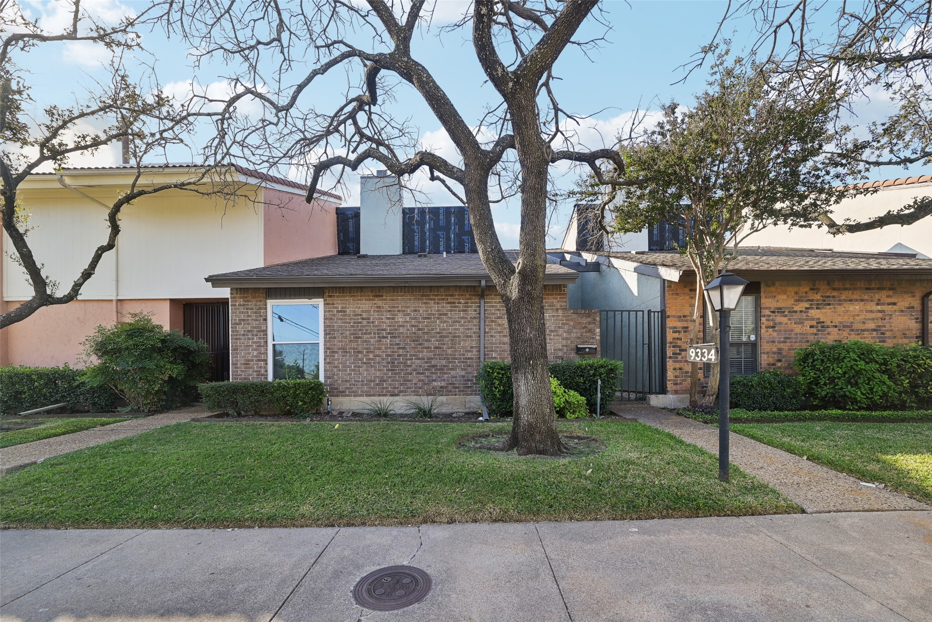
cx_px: 466
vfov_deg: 81.2
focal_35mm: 14
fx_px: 363
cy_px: 311
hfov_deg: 104.2
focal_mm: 14
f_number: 8
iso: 400
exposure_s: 1/250
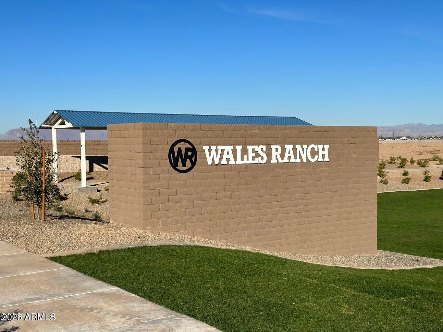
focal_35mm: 48
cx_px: 222
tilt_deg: -2.1
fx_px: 614
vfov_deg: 30.3
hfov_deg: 39.7
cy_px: 166
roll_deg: +0.5
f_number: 1.78
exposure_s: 1/8929
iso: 100
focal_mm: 6.86
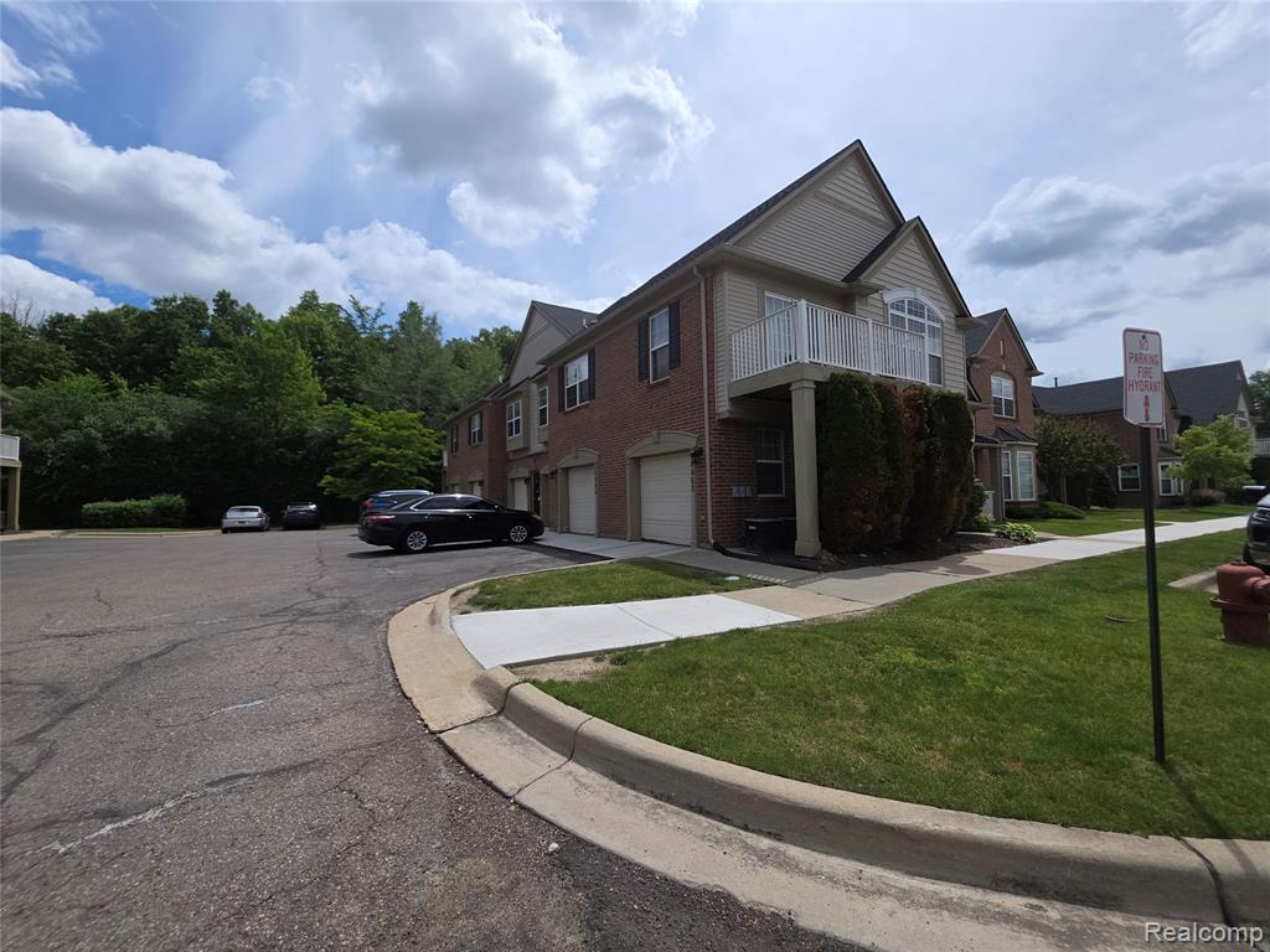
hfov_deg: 106.2
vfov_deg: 89.9
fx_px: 477
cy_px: 476
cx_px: 635
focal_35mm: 13
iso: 20
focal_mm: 2.2
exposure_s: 1/1910
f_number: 1.9
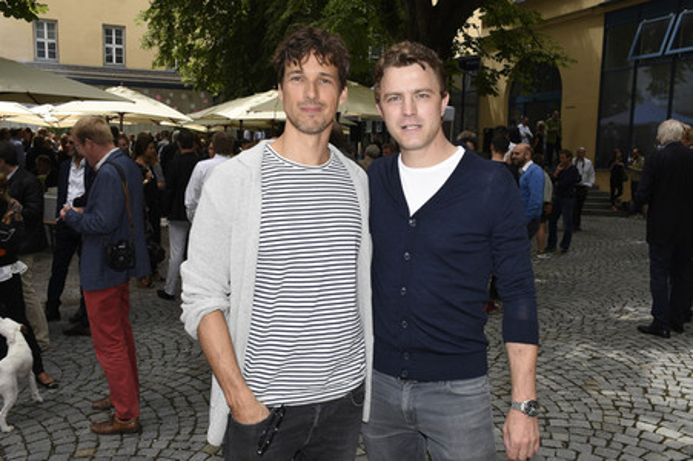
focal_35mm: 33
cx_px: 346
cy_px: 230
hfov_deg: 57.3
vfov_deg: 39.9
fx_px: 635
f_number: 8
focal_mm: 22
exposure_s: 1/160
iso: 160
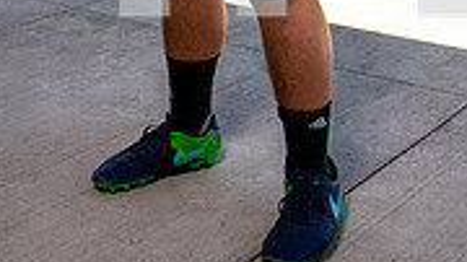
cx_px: 213
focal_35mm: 81
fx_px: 1002
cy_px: -244
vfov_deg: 13.1
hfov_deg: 26.2
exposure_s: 1/125
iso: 100
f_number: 8
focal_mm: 31
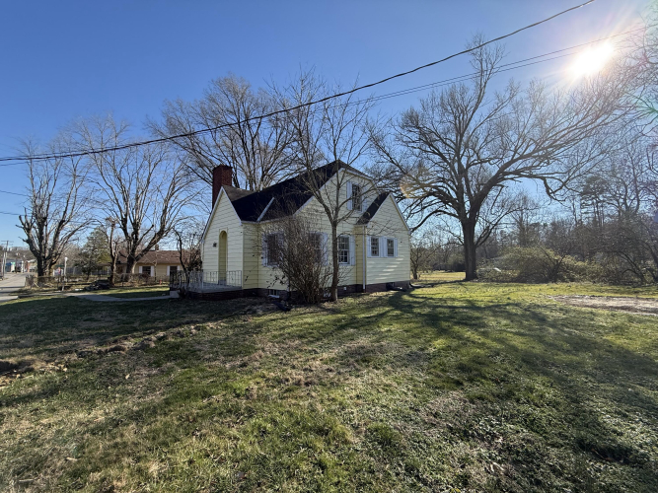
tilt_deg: +3.0
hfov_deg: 102.1
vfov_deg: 85.7
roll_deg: +1.0
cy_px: 246
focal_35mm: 14
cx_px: 329
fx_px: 266
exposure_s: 1/1125
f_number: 2.2
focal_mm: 2.22
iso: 50
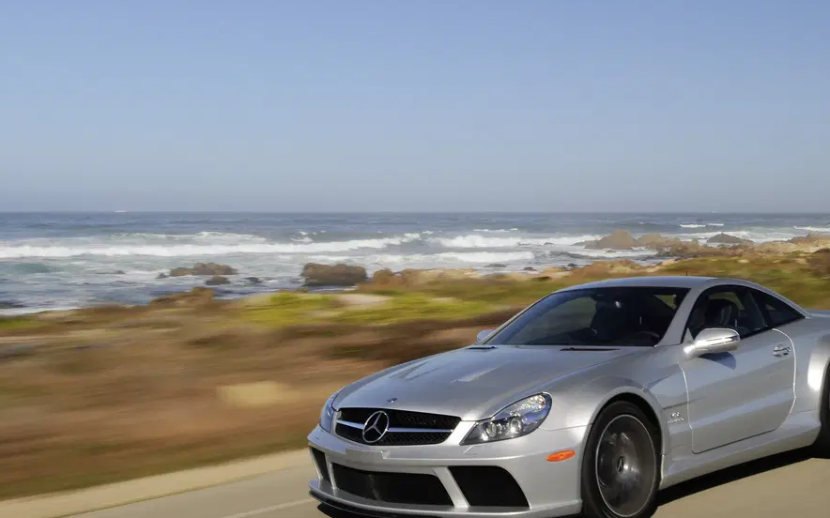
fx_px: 1079
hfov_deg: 42.1
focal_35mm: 48
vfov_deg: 26.9
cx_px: 421
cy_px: 198
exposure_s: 1/25
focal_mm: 23
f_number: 18
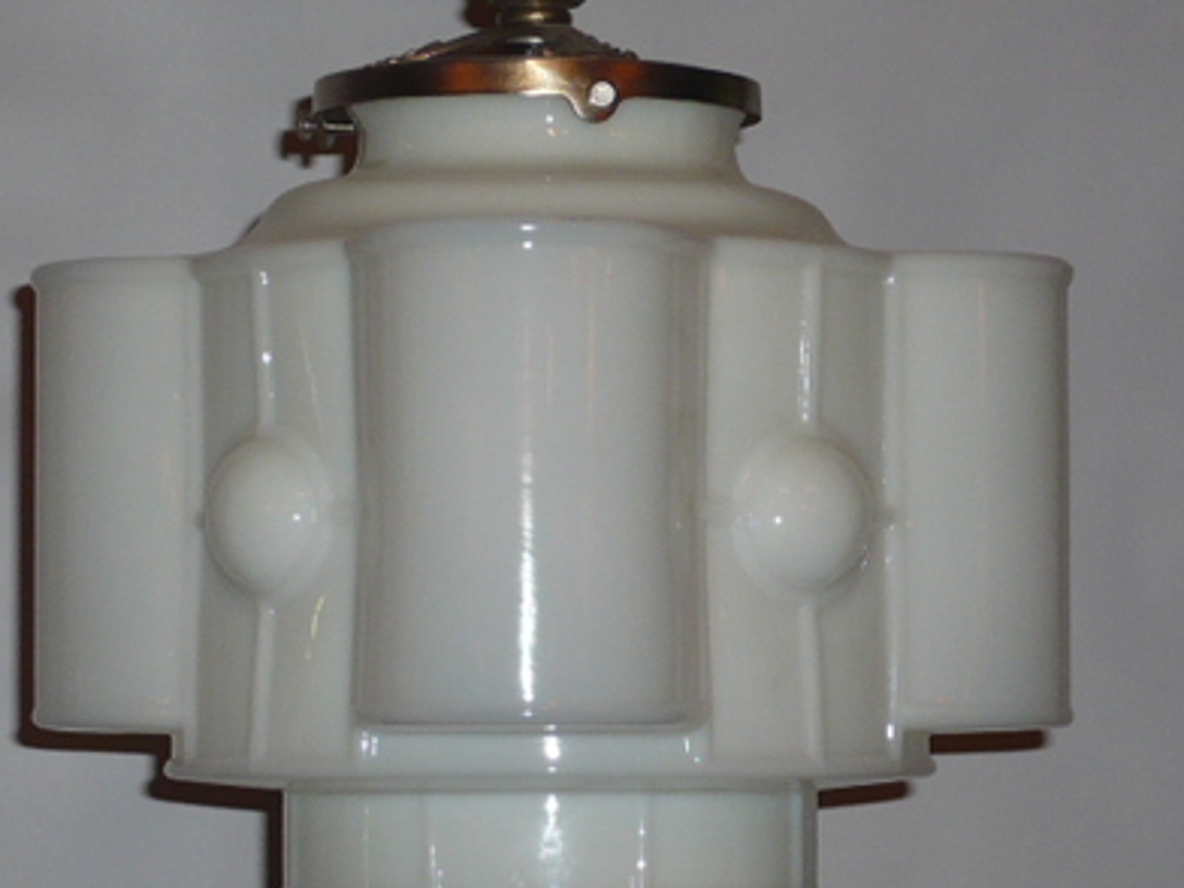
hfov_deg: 12.0
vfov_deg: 9.0
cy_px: 544
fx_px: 5644
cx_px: 486
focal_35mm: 165
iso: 100
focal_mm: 12.2
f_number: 4.2
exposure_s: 1/30
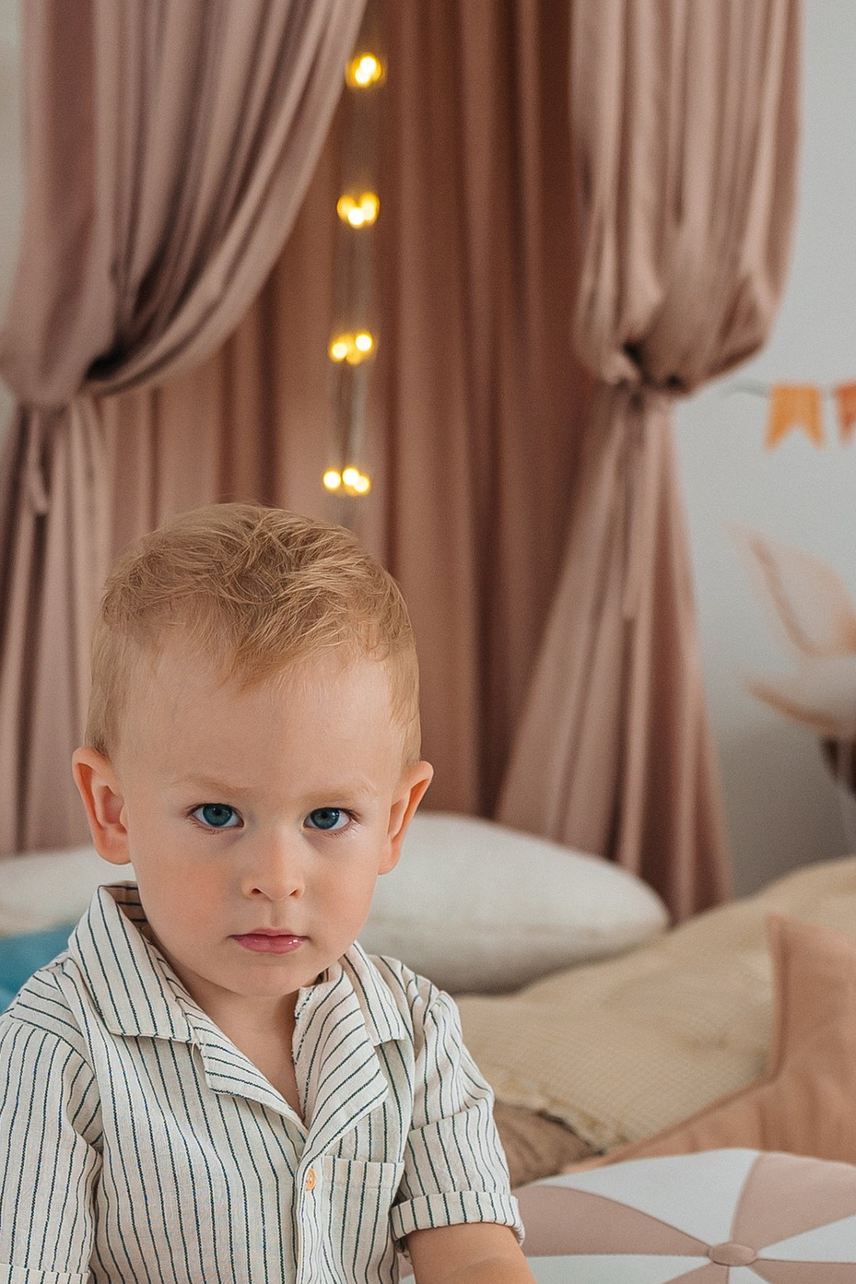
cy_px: 898
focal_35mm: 113
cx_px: 387
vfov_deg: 18.0
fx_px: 4029
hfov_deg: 12.1
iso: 320
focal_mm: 41
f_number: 2.8
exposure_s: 1/320
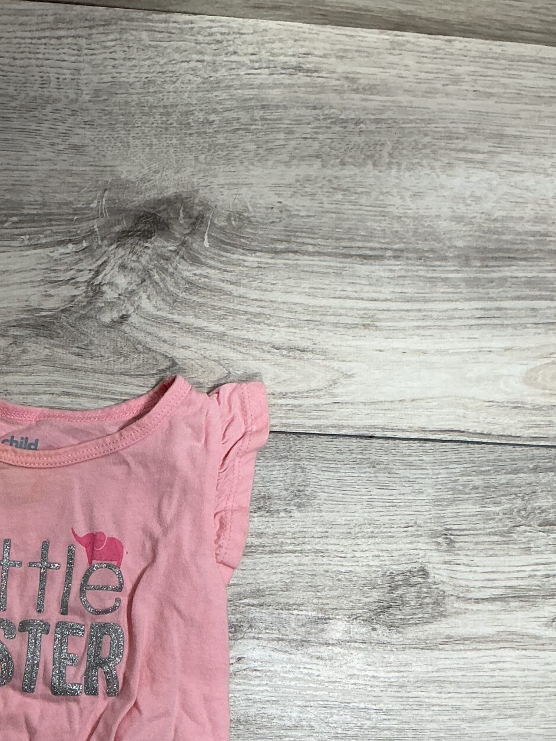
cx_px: 63
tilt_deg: -83.7
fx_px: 1263
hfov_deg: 24.2
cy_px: 567
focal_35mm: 59
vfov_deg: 32.0
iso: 40
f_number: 1.8
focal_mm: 3
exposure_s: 1/50
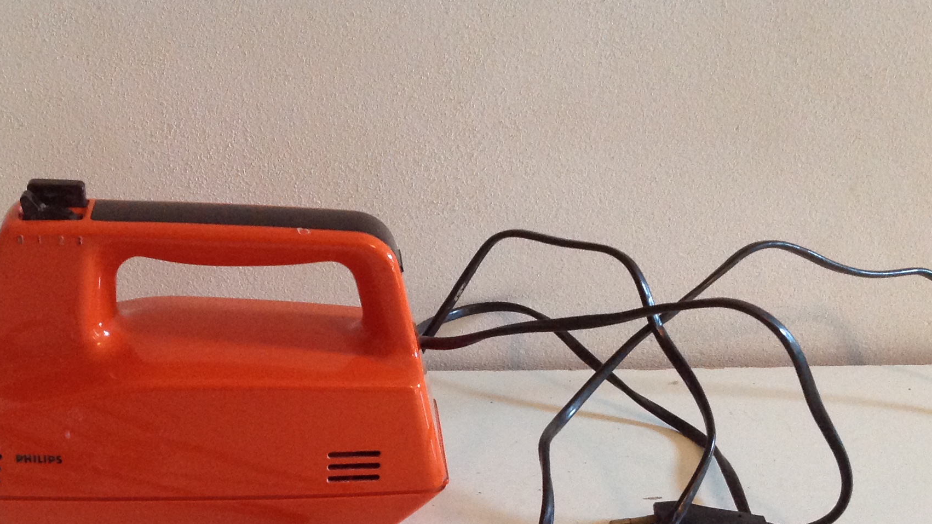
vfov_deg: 20.3
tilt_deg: -31.9
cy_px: 486
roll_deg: -2.4
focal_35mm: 58
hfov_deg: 35.8
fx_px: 1433
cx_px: 355
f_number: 2.4
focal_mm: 4.28
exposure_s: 1/15
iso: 250
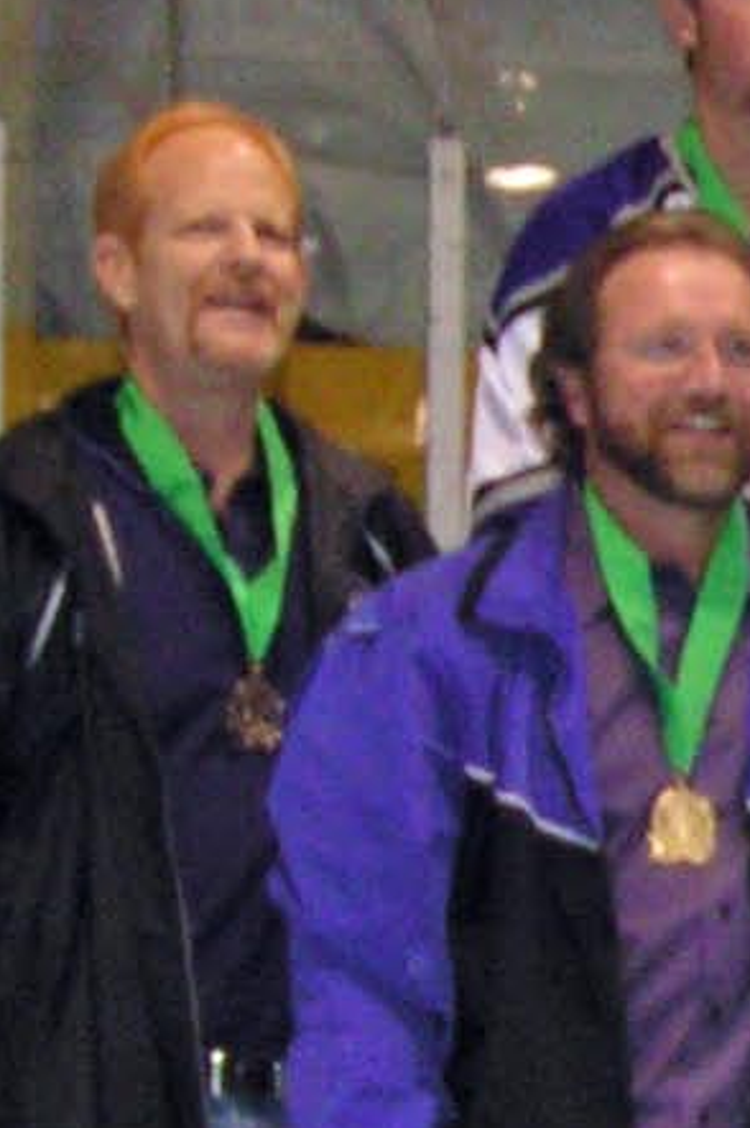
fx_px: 6791
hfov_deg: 6.2
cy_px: 1082
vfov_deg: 9.4
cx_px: 1464
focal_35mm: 217
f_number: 2.8
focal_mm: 6.9
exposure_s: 1/50
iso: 200
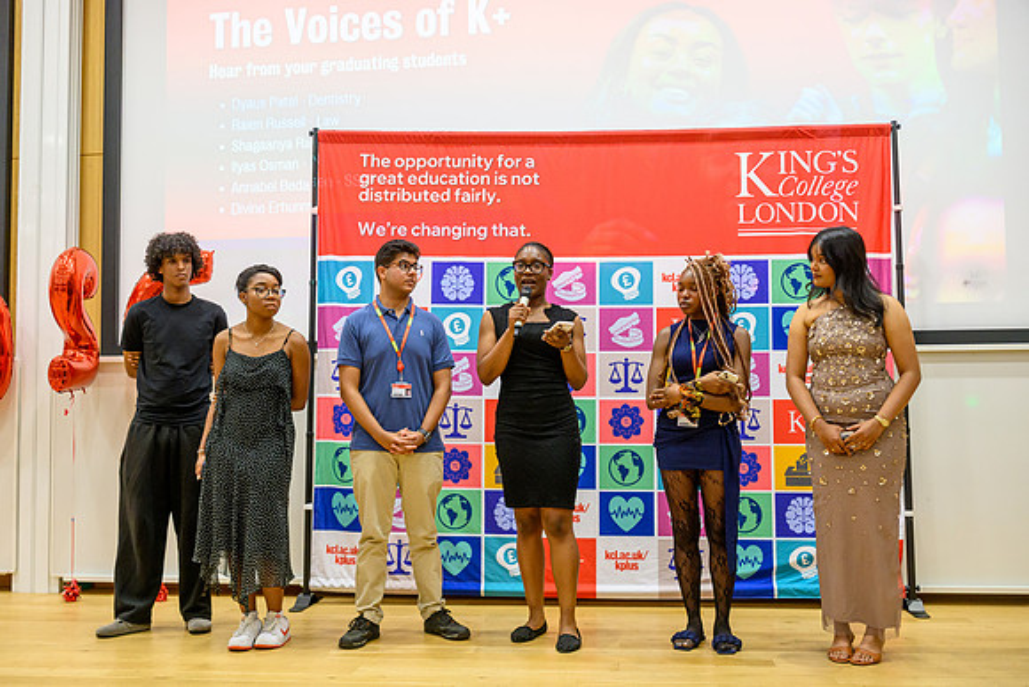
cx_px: 514
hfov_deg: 53.9
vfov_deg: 37.4
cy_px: 344
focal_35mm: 35
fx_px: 1013
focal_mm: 35
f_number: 3.2
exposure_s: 1/320
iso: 4500
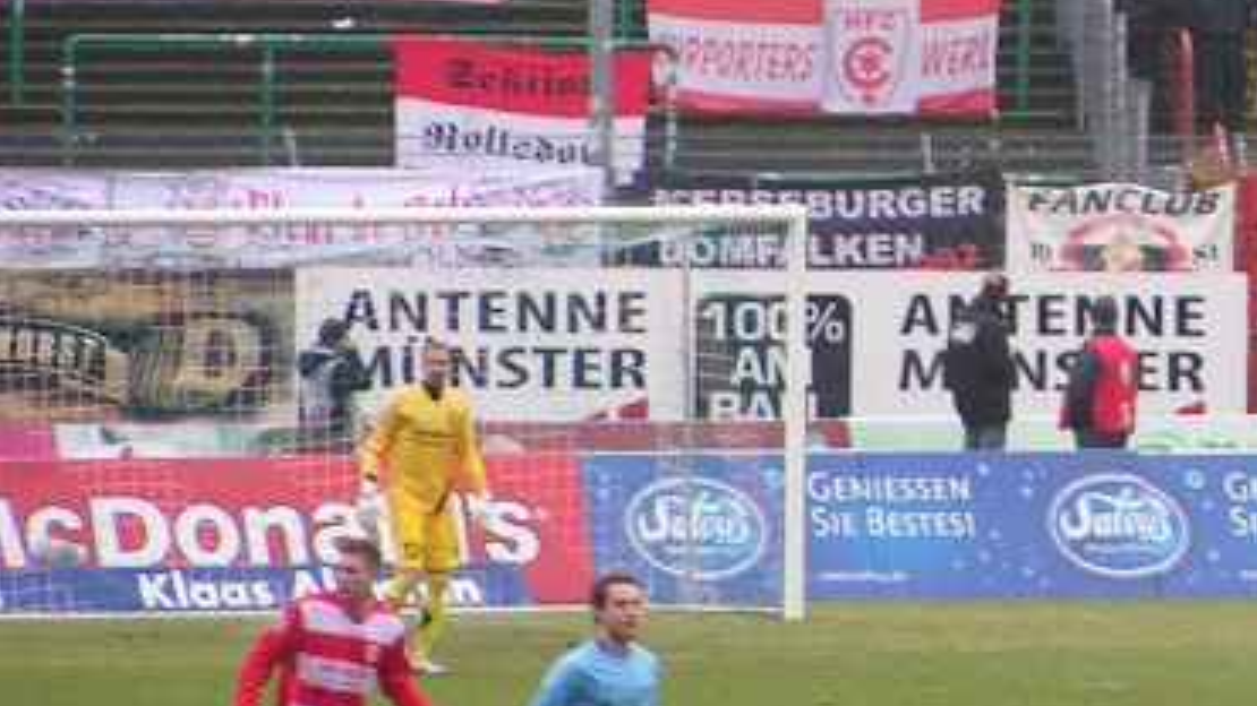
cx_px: 1356
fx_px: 17729
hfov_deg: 4.1
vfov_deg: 2.3
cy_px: 68
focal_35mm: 532
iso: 80
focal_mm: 34.5
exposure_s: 1/200
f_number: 3.5
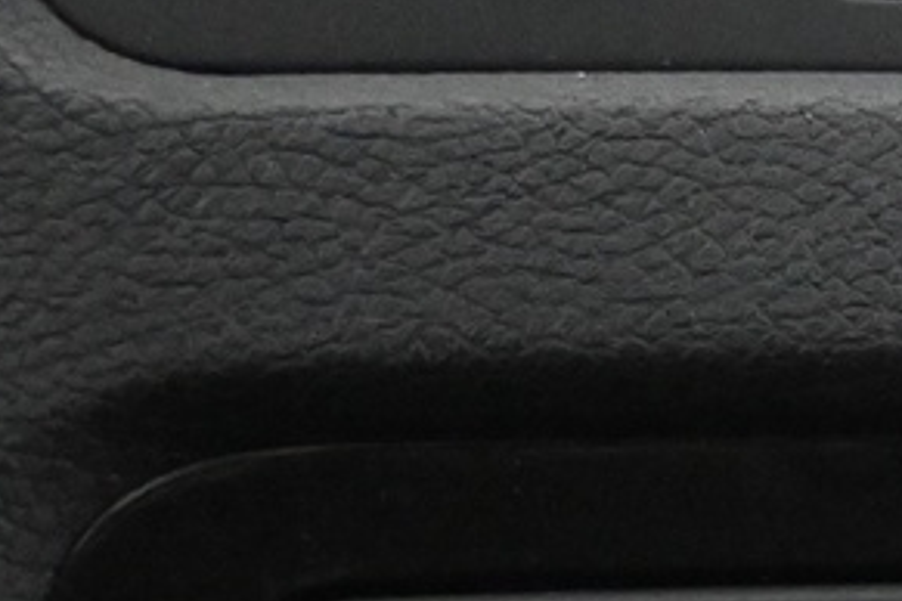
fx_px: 4494
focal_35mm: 179
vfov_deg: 7.1
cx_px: 2167
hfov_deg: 10.0
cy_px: 1506
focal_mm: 21.5
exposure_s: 1/30
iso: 7200
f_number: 4
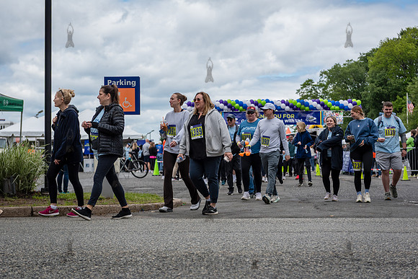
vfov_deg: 19.4
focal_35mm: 70
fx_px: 817
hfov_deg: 28.7
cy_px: 140
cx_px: 209
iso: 400
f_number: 4
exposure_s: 1/2500
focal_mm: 70
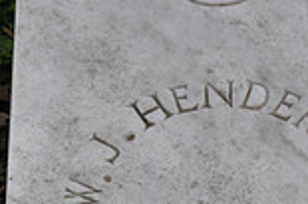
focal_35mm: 270
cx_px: 240
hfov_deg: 7.6
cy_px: 221
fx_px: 2308
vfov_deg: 5.1
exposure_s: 1/400
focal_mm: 48
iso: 200
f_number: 10
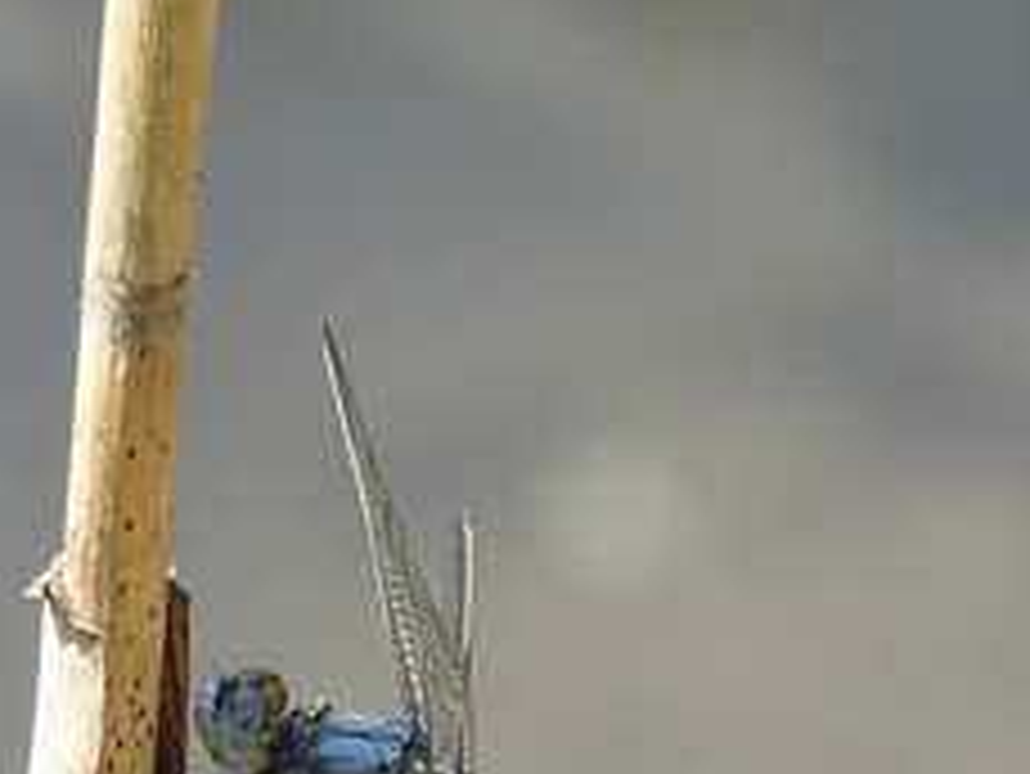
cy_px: 891
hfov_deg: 1.0
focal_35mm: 1955
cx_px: 319
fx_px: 58202
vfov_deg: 0.8
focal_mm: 125
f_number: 5.6
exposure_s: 1/160
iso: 100
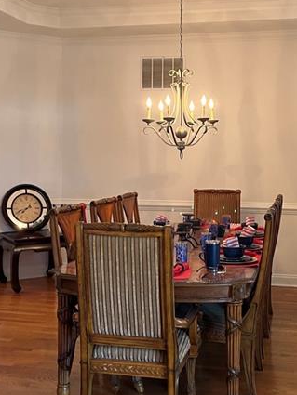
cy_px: 165
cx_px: 197
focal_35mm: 47
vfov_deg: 40.3
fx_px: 537
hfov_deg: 30.7
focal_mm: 5.1
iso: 125
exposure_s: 1/60
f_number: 1.6
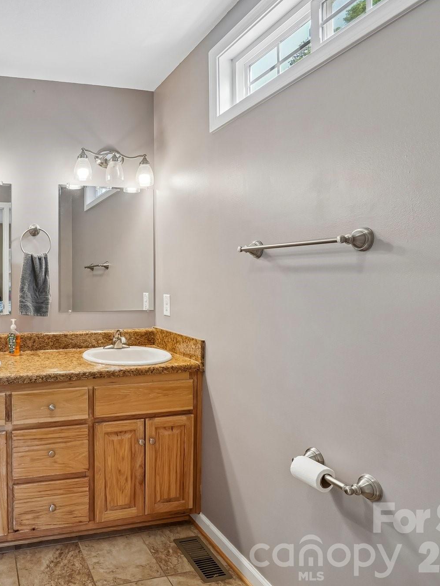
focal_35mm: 22
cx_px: 65
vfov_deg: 76.4
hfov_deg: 55.1
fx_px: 373
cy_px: 290
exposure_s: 1/20
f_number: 8
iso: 400
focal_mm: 10
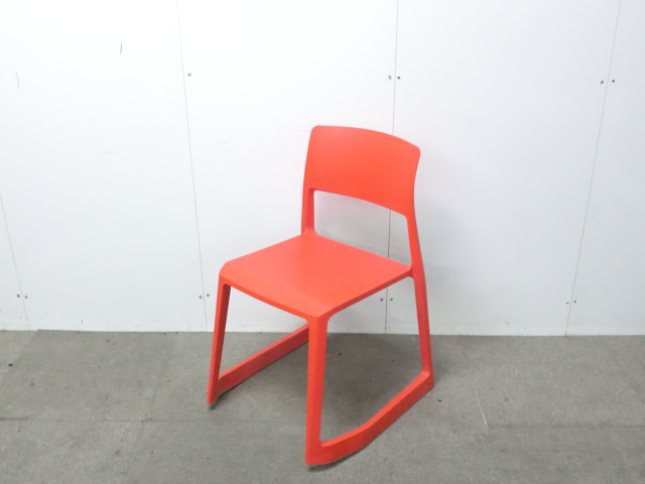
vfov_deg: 37.7
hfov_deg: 49.0
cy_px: 242
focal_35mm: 38
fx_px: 708
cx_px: 322
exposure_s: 1/30
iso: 800
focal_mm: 6.9
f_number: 3.9
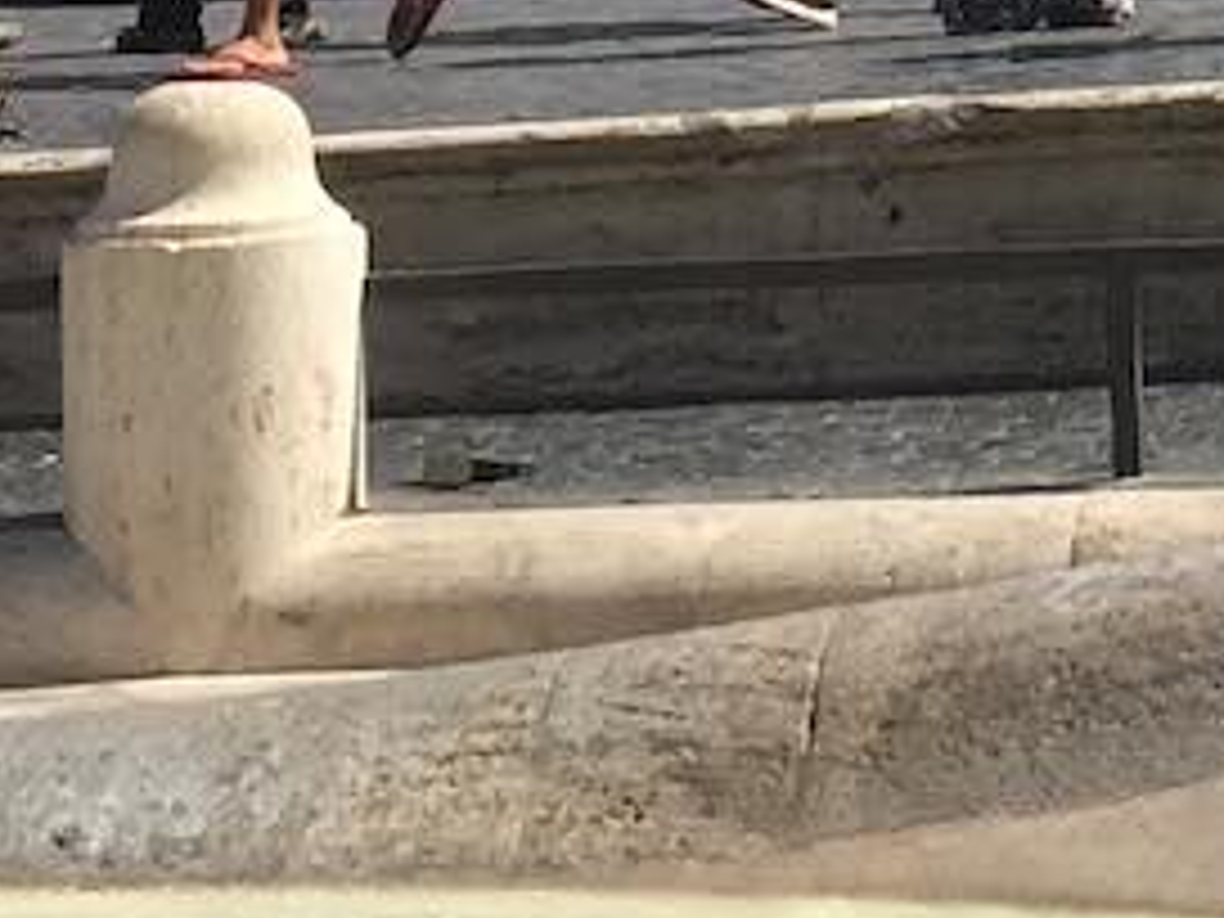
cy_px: -1174
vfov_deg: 7.3
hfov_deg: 10.2
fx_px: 6789
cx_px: 1233
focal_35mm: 192
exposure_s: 1/1980
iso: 32
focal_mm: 4.15
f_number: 2.2
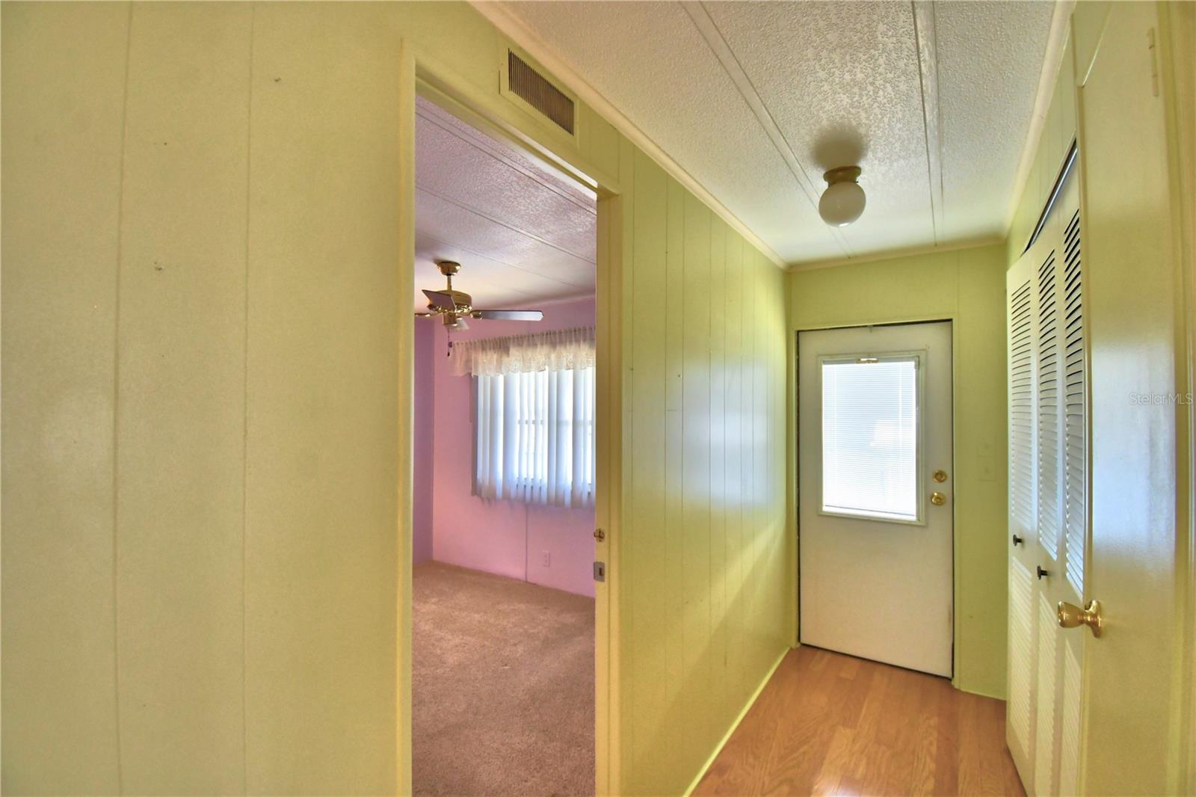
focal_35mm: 15
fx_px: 498
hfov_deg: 100.4
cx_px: 598
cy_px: 398
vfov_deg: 77.3
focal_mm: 10
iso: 400
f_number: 4.5
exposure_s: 1/100
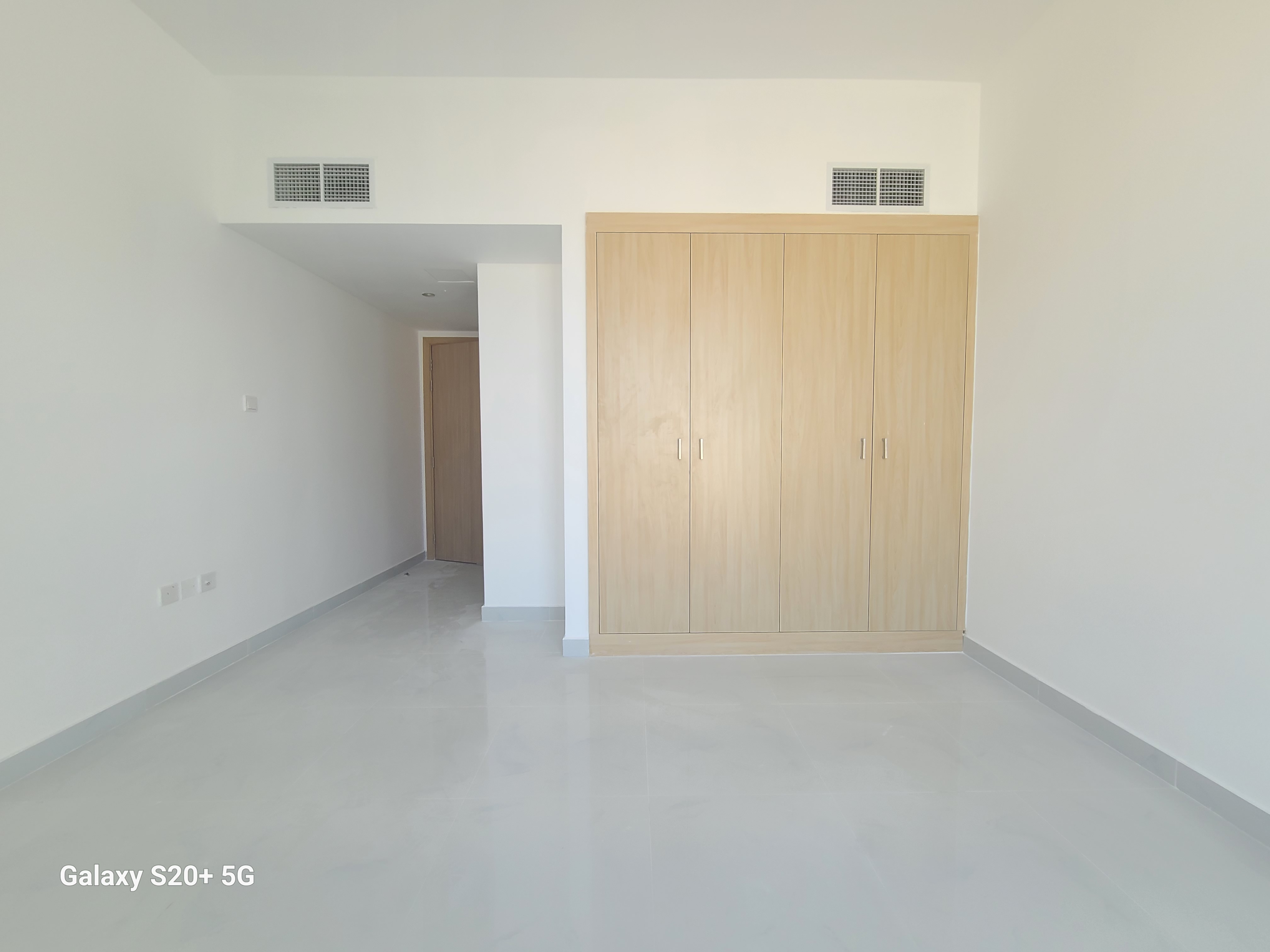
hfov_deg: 106.2
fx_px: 477
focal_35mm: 13
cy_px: 476
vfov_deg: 89.9
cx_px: 635
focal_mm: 2.2
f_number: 2.2
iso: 80
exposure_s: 1/50
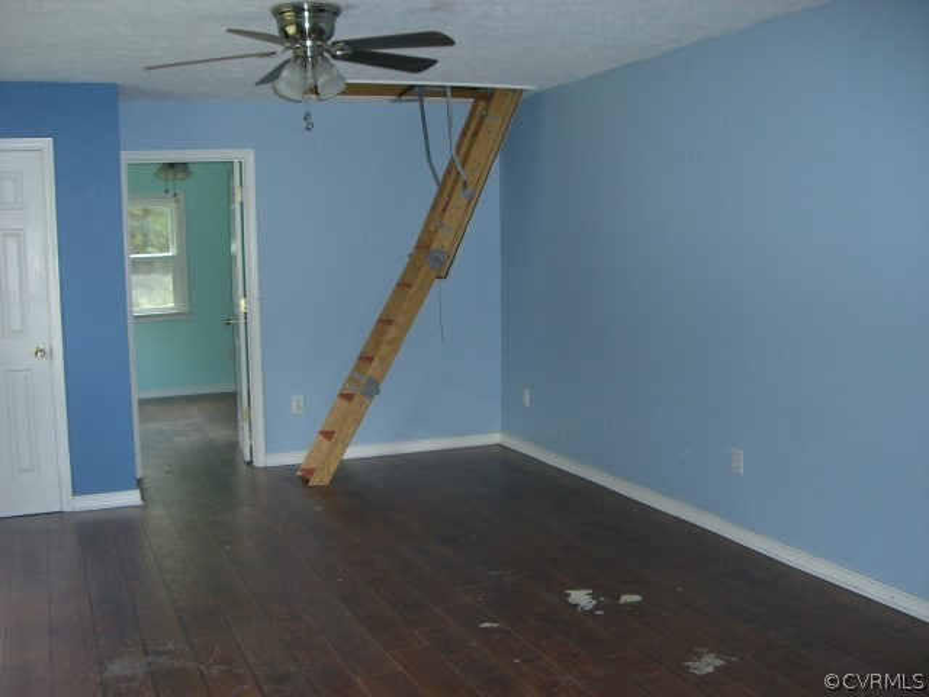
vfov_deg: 37.7
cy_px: 348
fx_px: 1020
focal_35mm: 38
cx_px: 464
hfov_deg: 49.0
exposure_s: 1/60
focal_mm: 6.2
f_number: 2.7
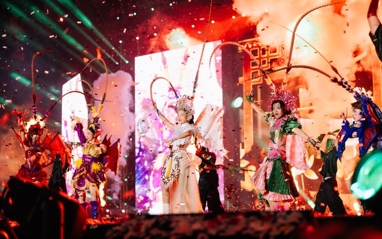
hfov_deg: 28.6
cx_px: 191
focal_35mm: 72
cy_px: 125
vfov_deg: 18.1
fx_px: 749
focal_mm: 70
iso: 800
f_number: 2.8
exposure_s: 1/400
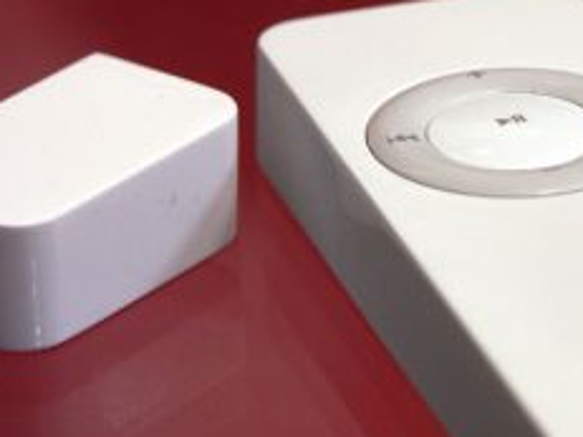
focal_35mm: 313
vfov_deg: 4.7
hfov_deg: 6.3
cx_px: 458
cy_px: 258
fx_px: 5269
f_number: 5
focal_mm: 43.14
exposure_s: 1/100
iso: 100
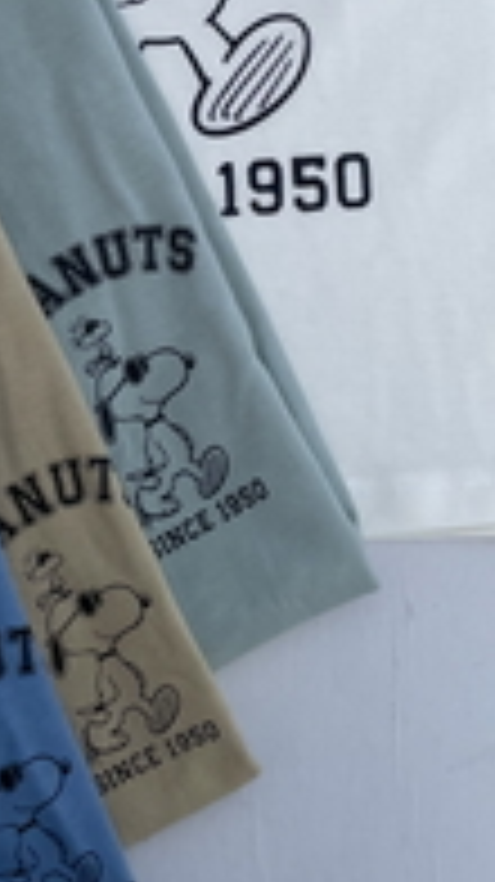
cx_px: 54
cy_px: 232
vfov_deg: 27.2
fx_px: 1800
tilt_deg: -82.9
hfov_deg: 15.5
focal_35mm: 77
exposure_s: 1/2564
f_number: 1.6
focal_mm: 4.2
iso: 32
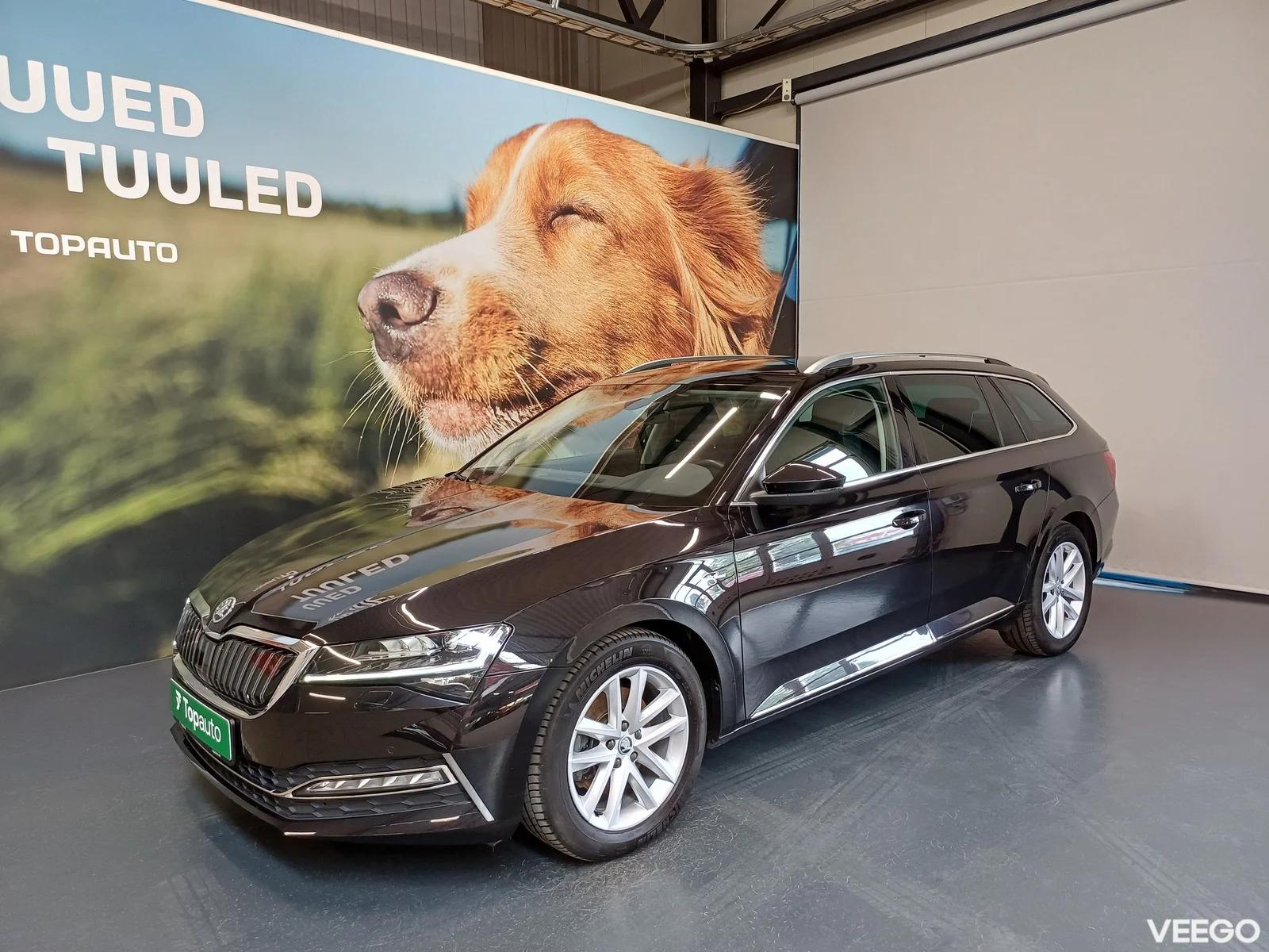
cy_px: 476
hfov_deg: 69.4
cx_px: 634
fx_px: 916
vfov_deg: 54.9
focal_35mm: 25
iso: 200
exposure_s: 1/50
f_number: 1.8
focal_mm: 4.65
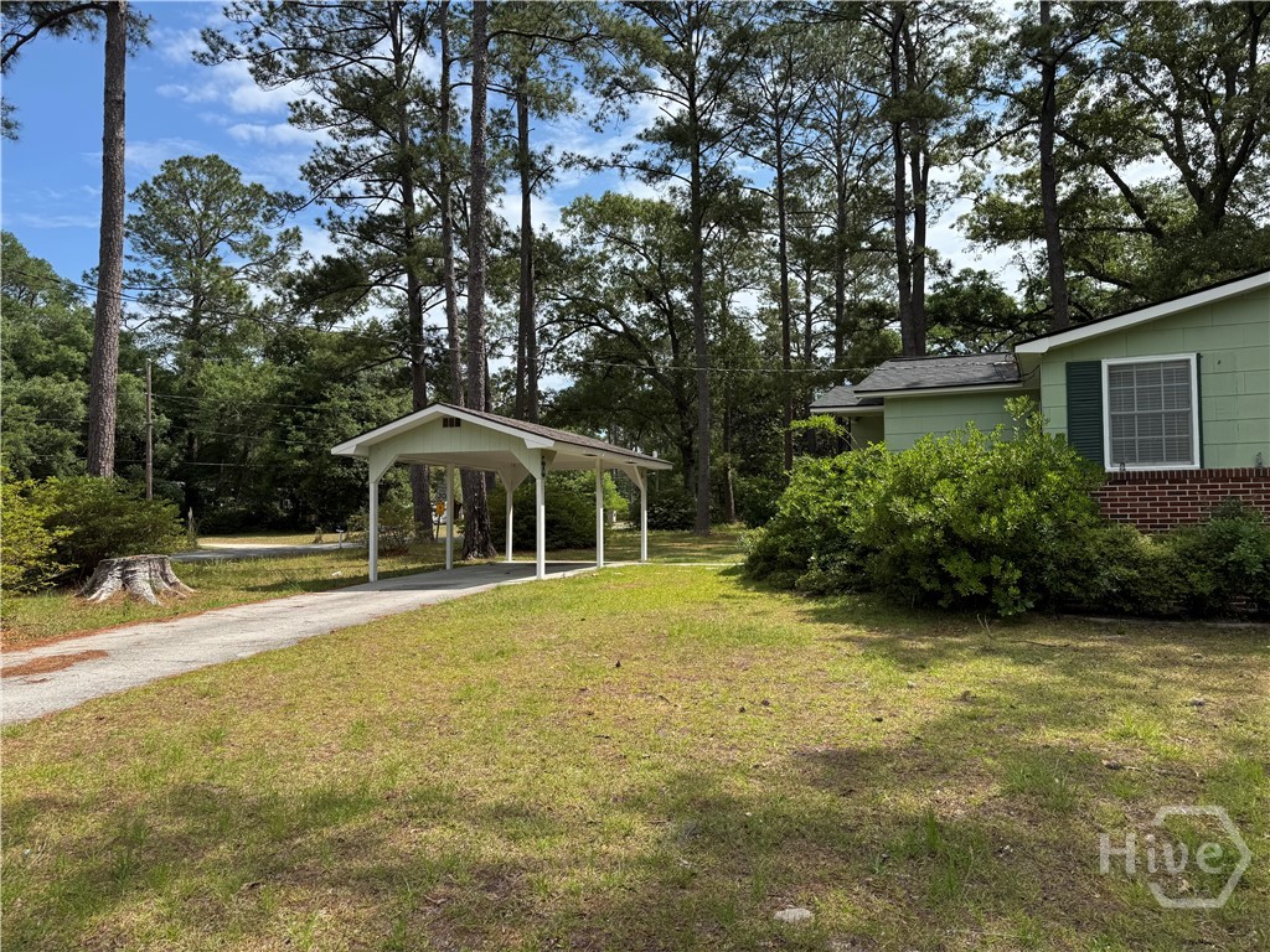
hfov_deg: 71.6
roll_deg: -0.9
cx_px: 635
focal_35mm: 24
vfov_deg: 56.8
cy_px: 476
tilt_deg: +2.9
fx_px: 881
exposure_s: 1/3413
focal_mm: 6.76
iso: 80
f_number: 1.78
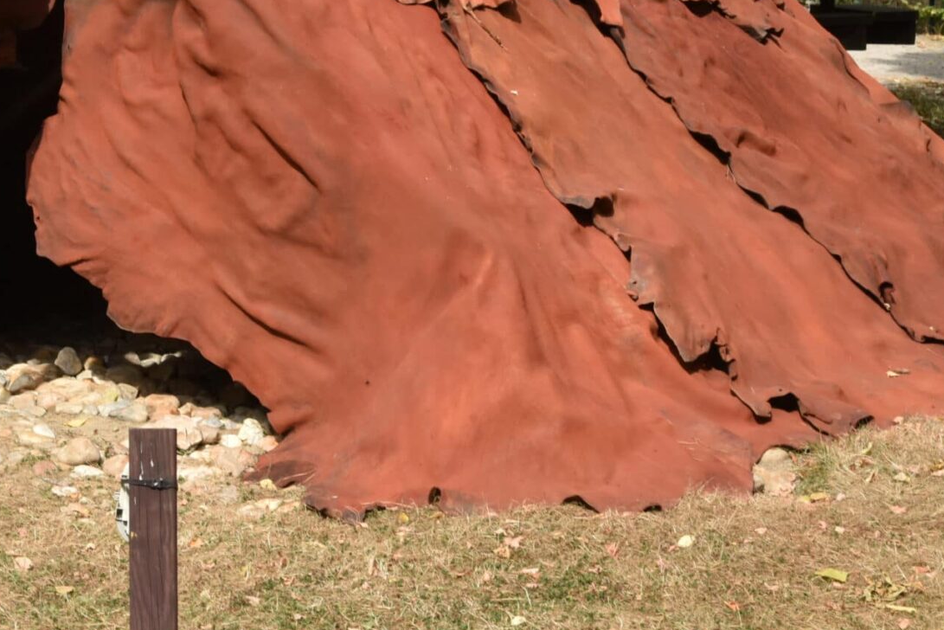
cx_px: 125
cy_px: 149
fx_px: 3200
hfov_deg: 16.6
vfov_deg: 11.2
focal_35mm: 122
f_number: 11
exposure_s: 1/250
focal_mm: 52
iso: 400
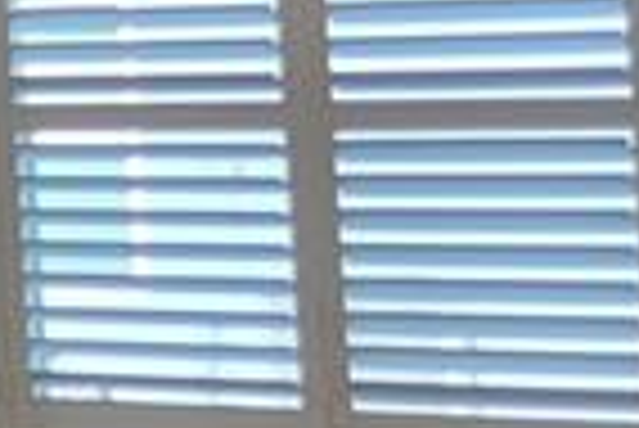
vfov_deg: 7.6
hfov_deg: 8.6
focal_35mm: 180
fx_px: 3198
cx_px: -1503
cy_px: -131
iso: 80
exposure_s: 1/120
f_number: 1.8
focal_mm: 6.7
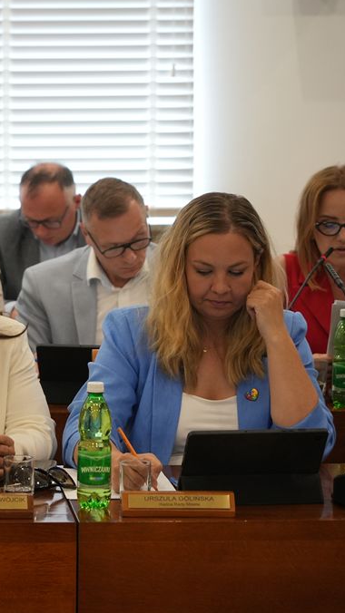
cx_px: -87
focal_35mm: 127
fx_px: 2066
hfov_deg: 9.4
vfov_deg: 16.9
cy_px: 306
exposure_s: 1/200
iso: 2500
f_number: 4.5
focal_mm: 80
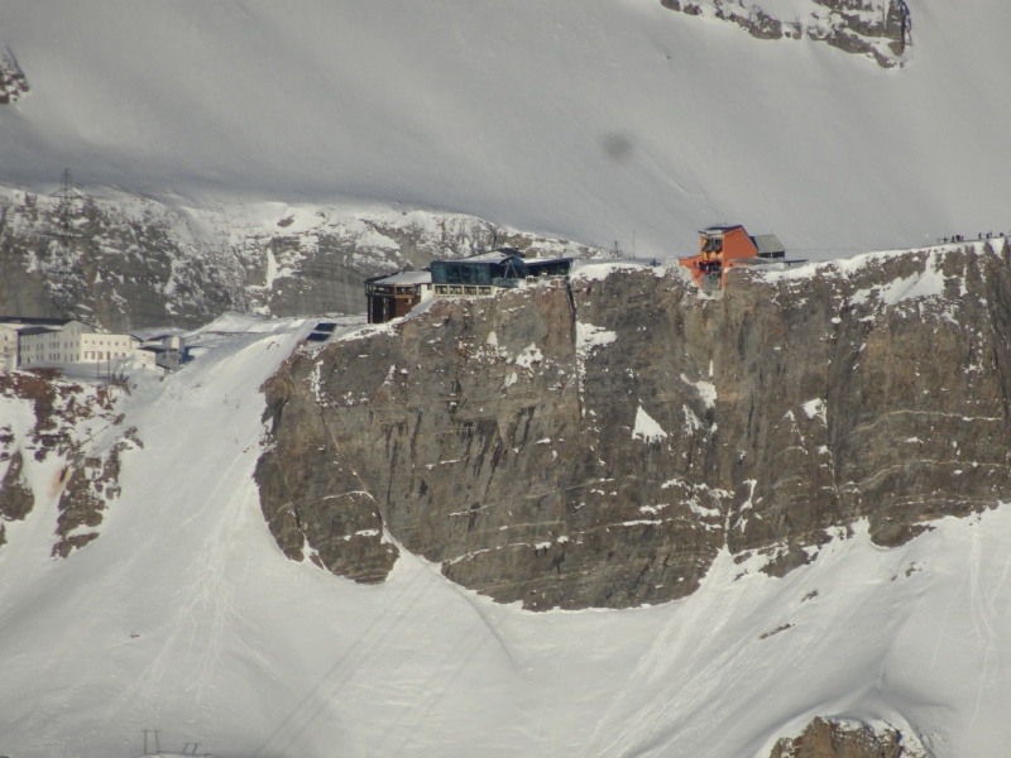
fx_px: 17524
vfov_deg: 2.5
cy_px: 379
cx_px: 506
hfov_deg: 3.3
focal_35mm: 600
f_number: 6.3
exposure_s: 1/640
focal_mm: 102.45
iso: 80
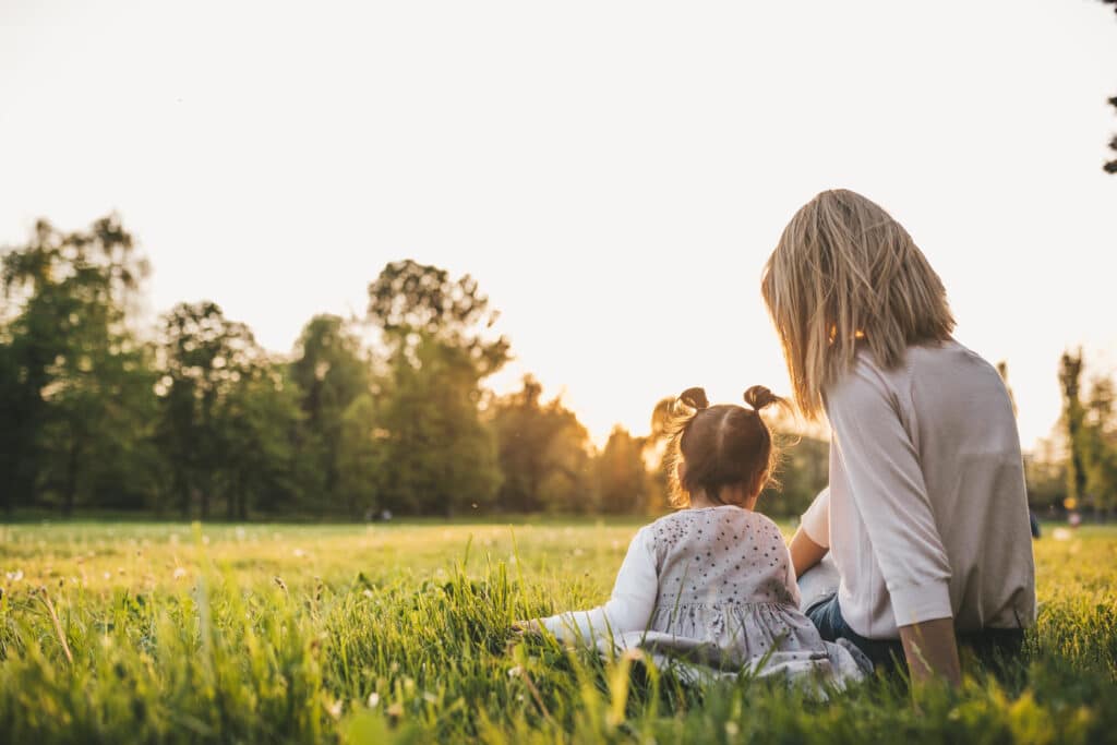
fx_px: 1086
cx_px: 558
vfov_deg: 37.9
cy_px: 372
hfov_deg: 54.4
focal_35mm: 35
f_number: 2.5
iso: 200
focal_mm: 35
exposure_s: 1/1250
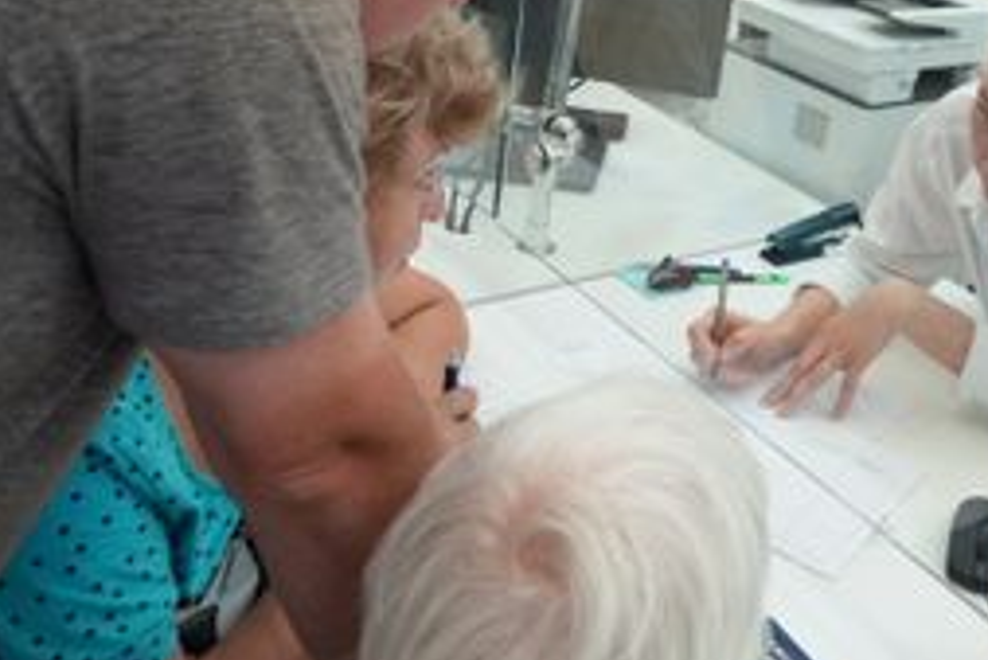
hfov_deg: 40.8
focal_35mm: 44
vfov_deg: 28.7
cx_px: 900
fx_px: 1208
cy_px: 8
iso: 1250
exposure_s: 1/100
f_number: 5.6
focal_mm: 16
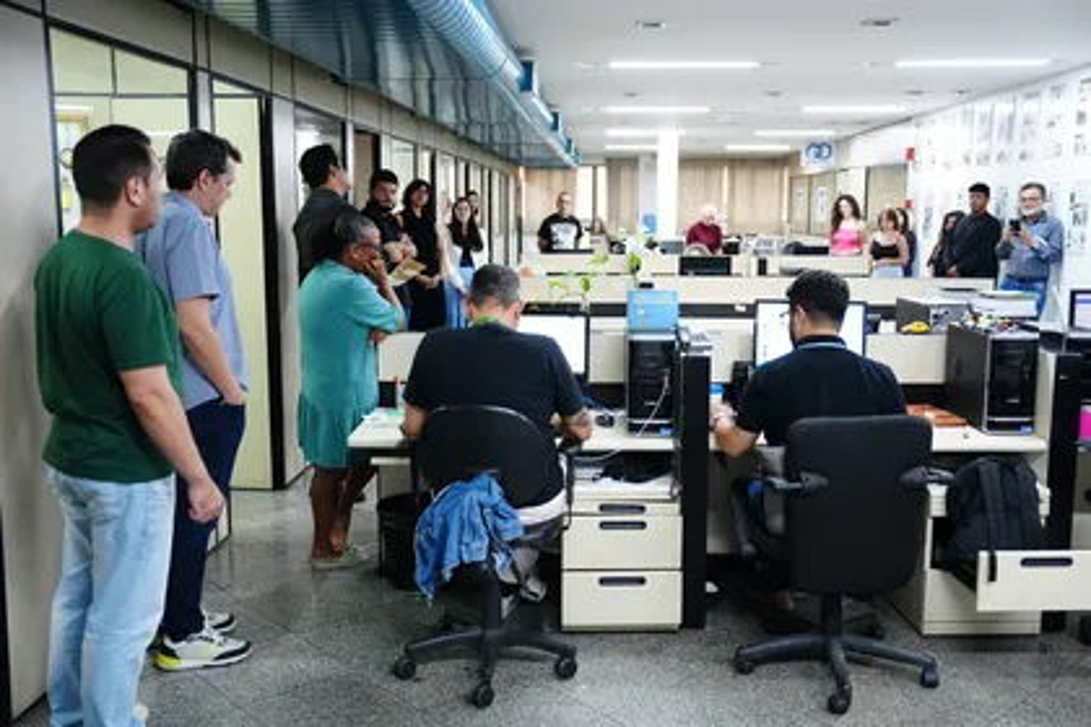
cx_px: 546
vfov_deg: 38.9
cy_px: 364
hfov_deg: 55.8
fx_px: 1030
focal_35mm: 34
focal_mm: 34
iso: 5000
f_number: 2.8
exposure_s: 1/160
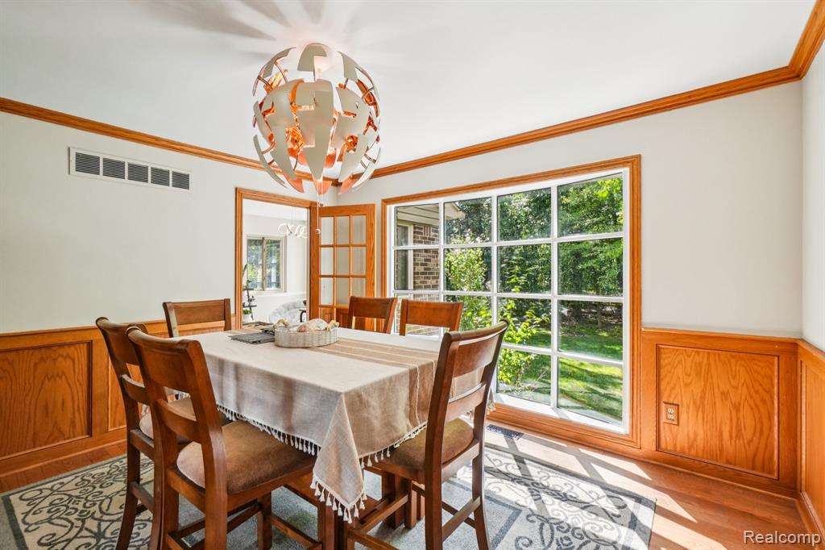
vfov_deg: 77.3
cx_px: 412
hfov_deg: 100.4
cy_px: 275
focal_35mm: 15
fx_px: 344
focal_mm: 10
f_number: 8
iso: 250
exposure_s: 1/30
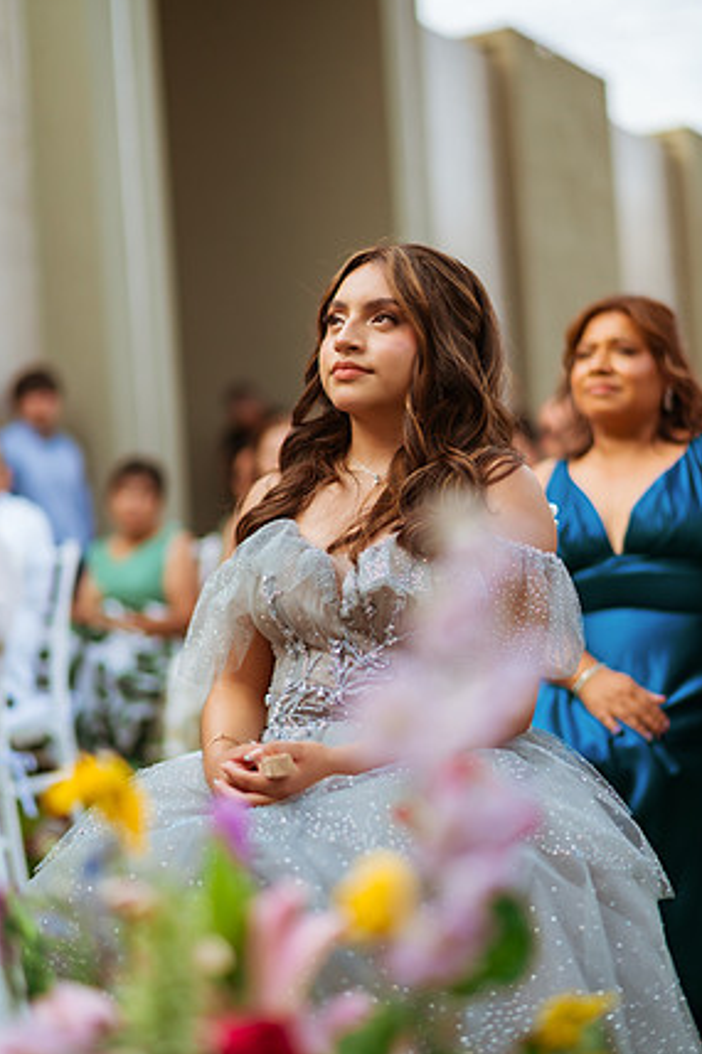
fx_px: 1786
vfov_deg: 32.9
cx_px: 350
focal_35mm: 61
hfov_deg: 22.2
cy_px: 534
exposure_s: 1/8000
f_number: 1.4
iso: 50
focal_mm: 58
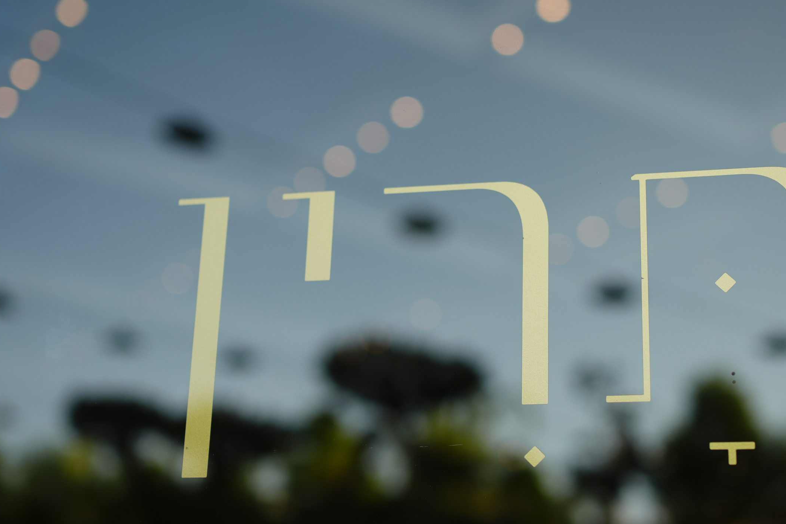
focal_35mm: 63
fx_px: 1375
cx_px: 442
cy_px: 270
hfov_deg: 31.9
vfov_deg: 21.6
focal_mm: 35
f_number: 2.5
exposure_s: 1/200
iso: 80
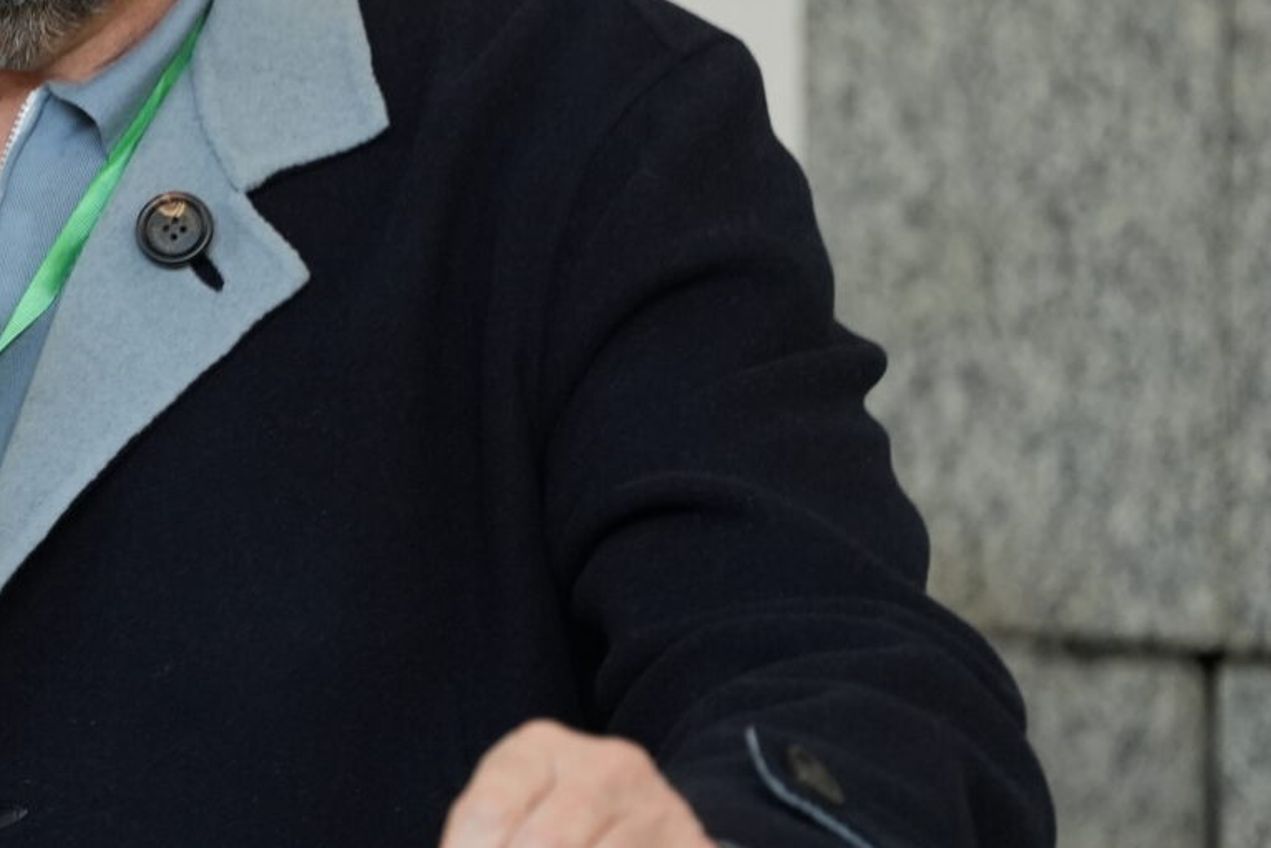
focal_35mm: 585
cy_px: 251
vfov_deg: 2.4
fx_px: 20656
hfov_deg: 3.5
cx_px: -747
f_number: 2.8
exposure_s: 1/160
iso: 1250
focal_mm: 175
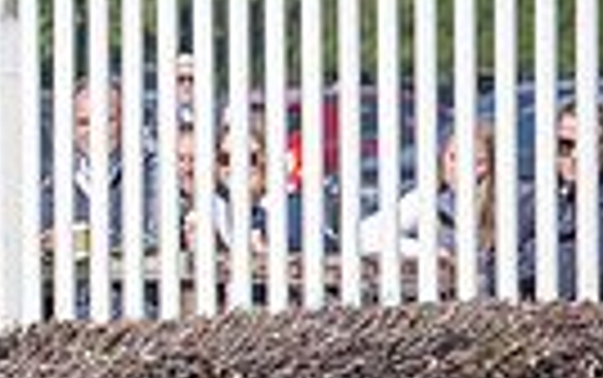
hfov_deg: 4.7
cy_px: 113
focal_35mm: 438
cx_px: -784
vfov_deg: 3.0
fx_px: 7204
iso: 200
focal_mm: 70
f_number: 4
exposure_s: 1/1600
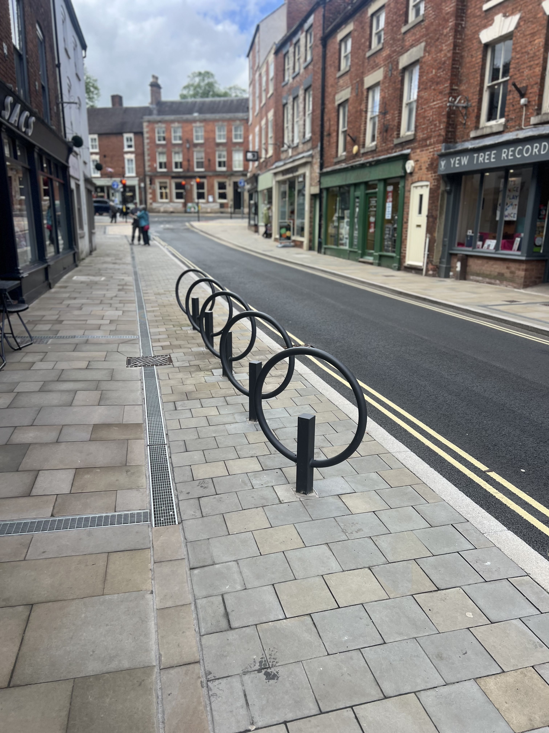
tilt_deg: -13.4
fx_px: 550
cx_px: 274
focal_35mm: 26
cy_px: 366
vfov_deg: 67.3
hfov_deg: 53.1
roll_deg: -0.8
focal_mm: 5.7
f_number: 1.5
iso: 50
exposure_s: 1/1209
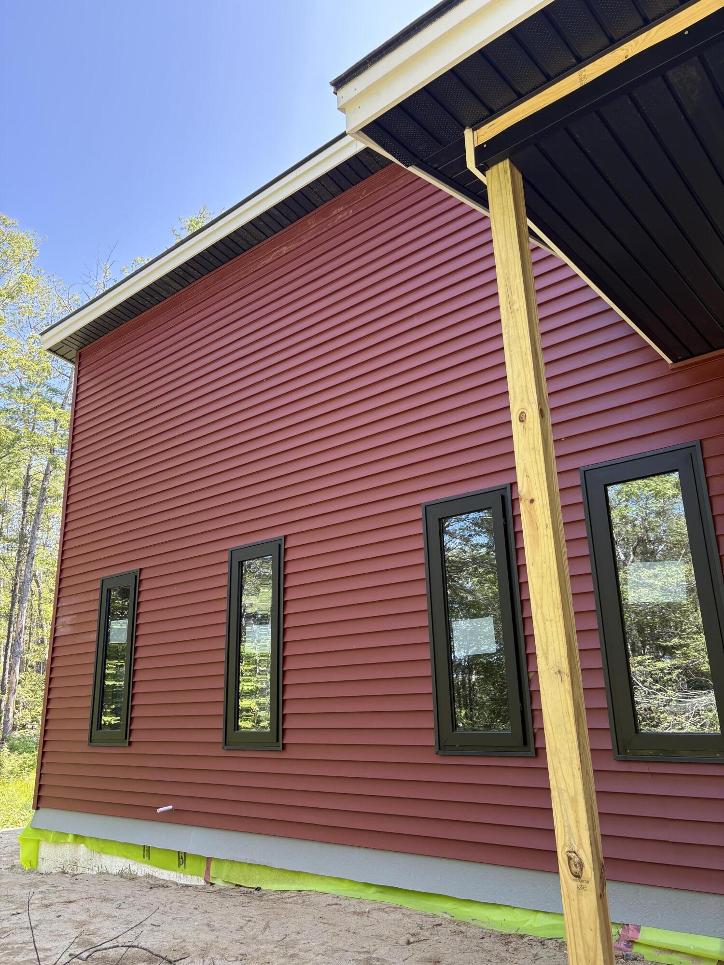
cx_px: 362
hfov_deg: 53.1
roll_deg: +1.3
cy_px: 482
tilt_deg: +16.6
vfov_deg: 67.3
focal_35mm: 26
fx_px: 725
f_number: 1.6
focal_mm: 5.96
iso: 64
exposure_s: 1/255
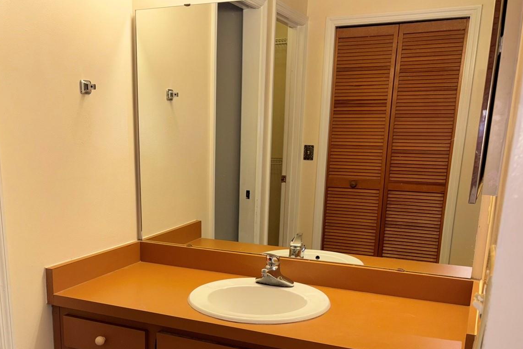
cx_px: 209
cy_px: 267
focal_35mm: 38
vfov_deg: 34.2
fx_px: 552
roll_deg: -0.6
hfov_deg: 50.4
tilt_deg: -14.8
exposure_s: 1/31
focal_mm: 5.96
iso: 40
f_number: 1.6
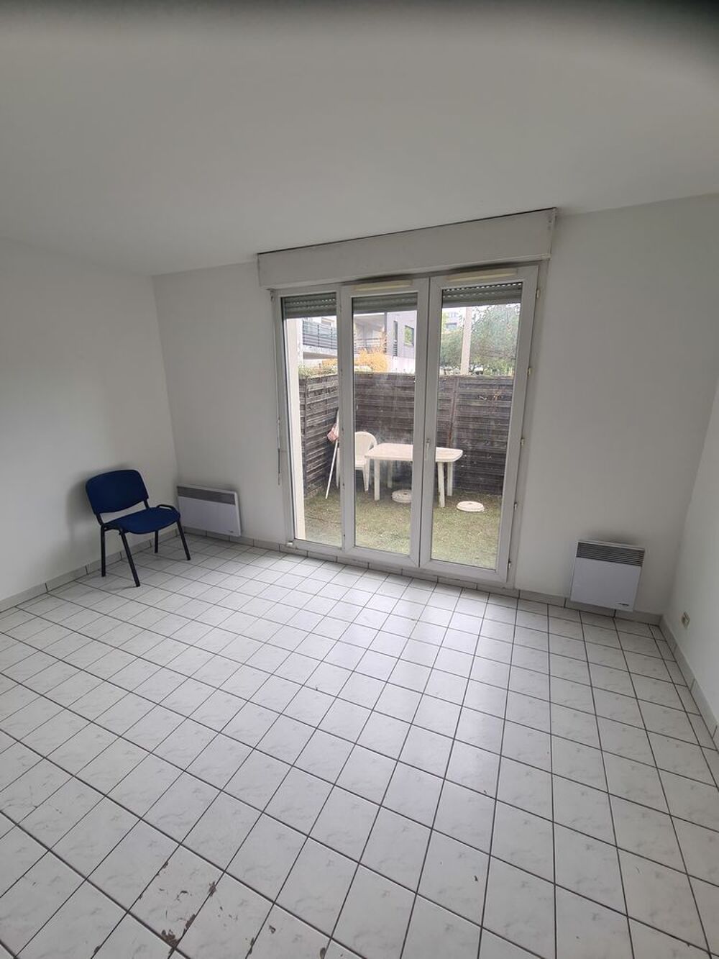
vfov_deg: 106.2
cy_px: 480
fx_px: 360
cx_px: 360
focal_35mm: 13
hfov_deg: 89.9
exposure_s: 1/170
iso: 50
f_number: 2.2
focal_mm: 2.2
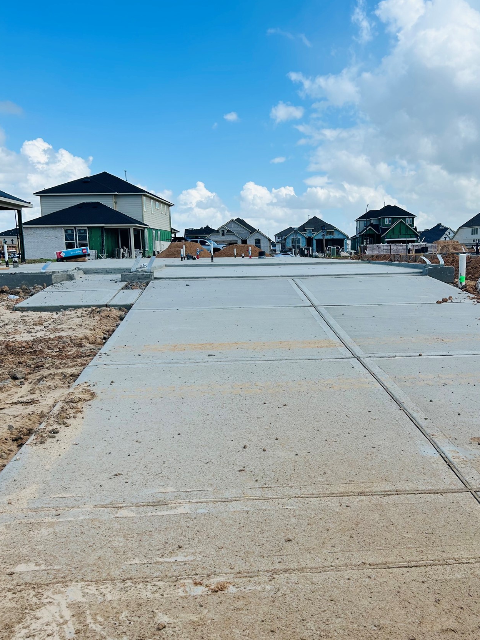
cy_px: 349
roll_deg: +0.3
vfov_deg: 56.7
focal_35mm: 32
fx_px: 592
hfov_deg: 43.9
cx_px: 288
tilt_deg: -9.7
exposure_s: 1/3704
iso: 50
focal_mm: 5.7
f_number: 1.5
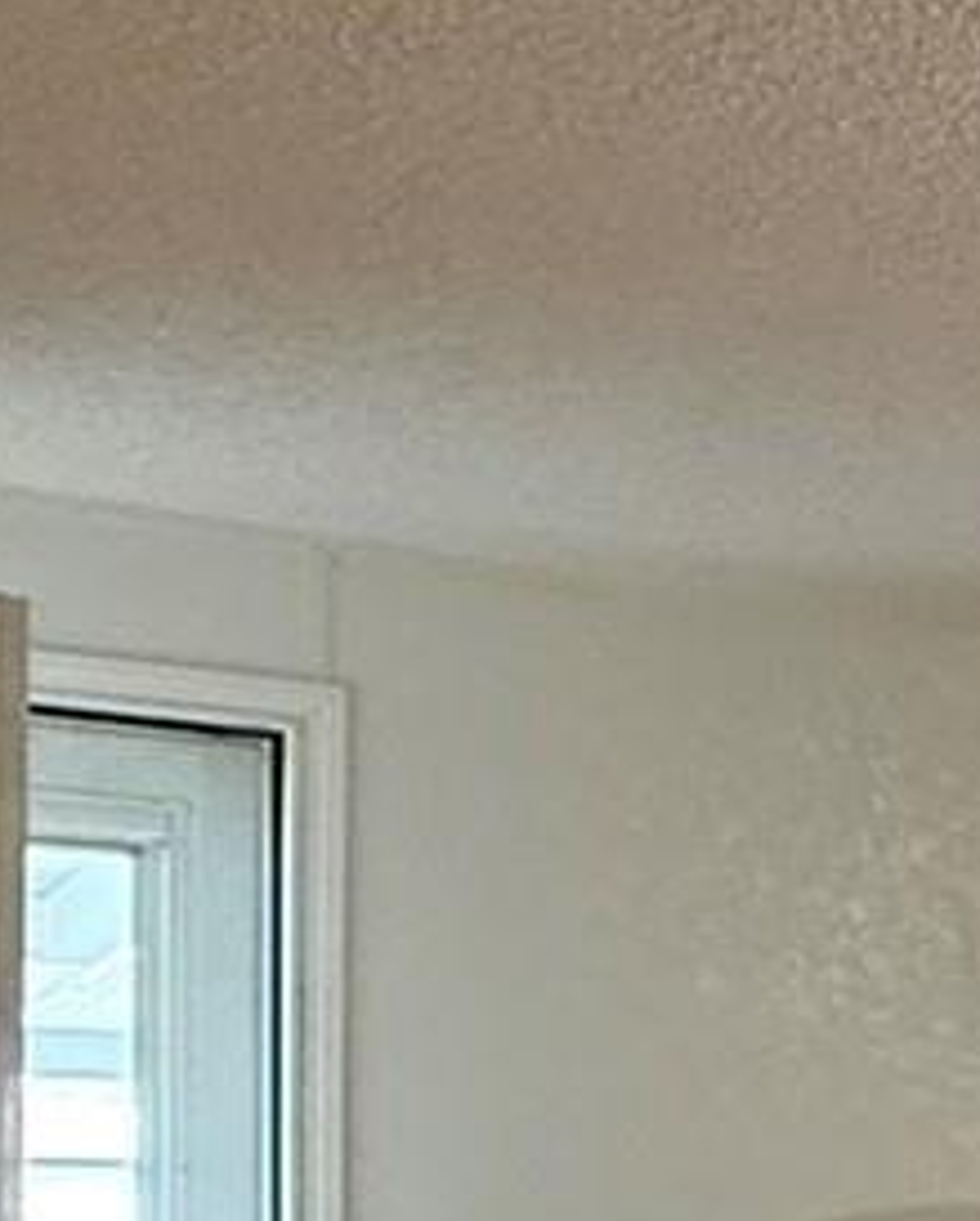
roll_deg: -0.5
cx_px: 2121
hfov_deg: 14.7
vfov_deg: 22.8
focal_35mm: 80
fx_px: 2896
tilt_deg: +0.5
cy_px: 1230
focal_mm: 2.22
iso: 400
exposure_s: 1/60
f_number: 2.2
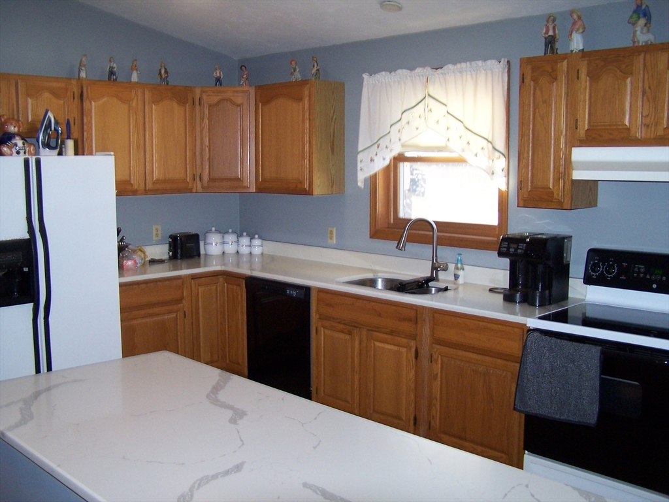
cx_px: 334
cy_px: 251
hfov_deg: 49.0
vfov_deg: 37.7
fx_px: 734
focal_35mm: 38
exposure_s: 1/60
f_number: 2.8
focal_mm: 6.3
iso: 140
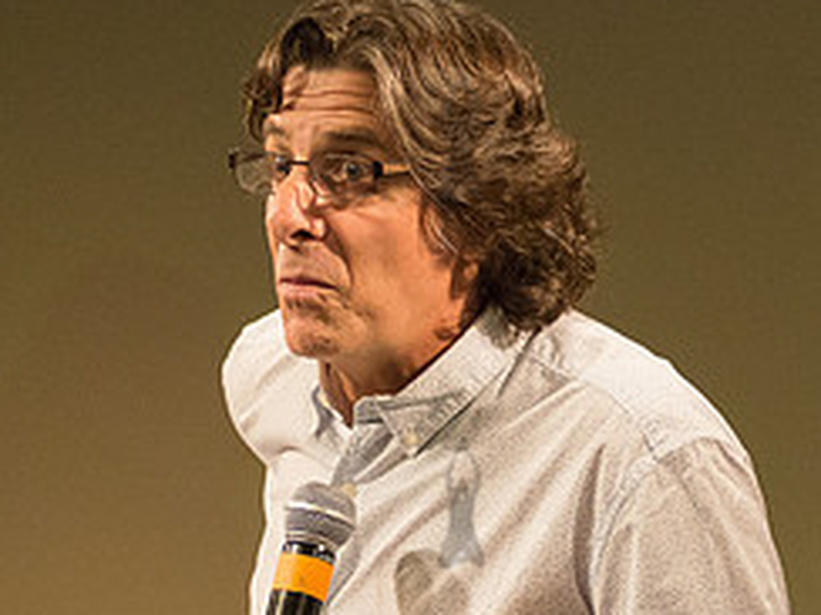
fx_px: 6143
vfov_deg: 5.7
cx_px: 441
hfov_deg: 7.6
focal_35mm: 259
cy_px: 430
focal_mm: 92
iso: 4000
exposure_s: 1/320
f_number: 2.8
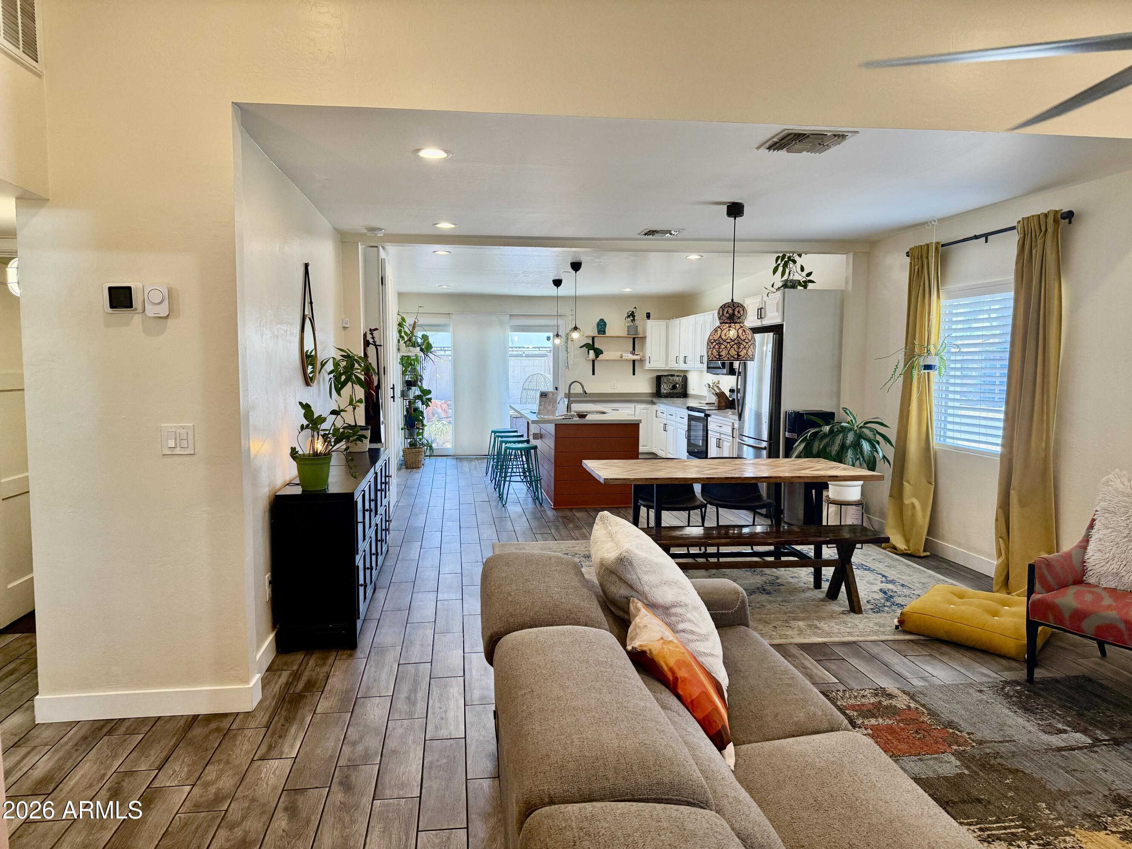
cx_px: 566
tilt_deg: -4.5
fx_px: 785
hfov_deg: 71.6
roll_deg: +0.0
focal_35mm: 24
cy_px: 424
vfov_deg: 56.8
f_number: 1.78
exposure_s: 1/182
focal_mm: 6.76
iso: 200
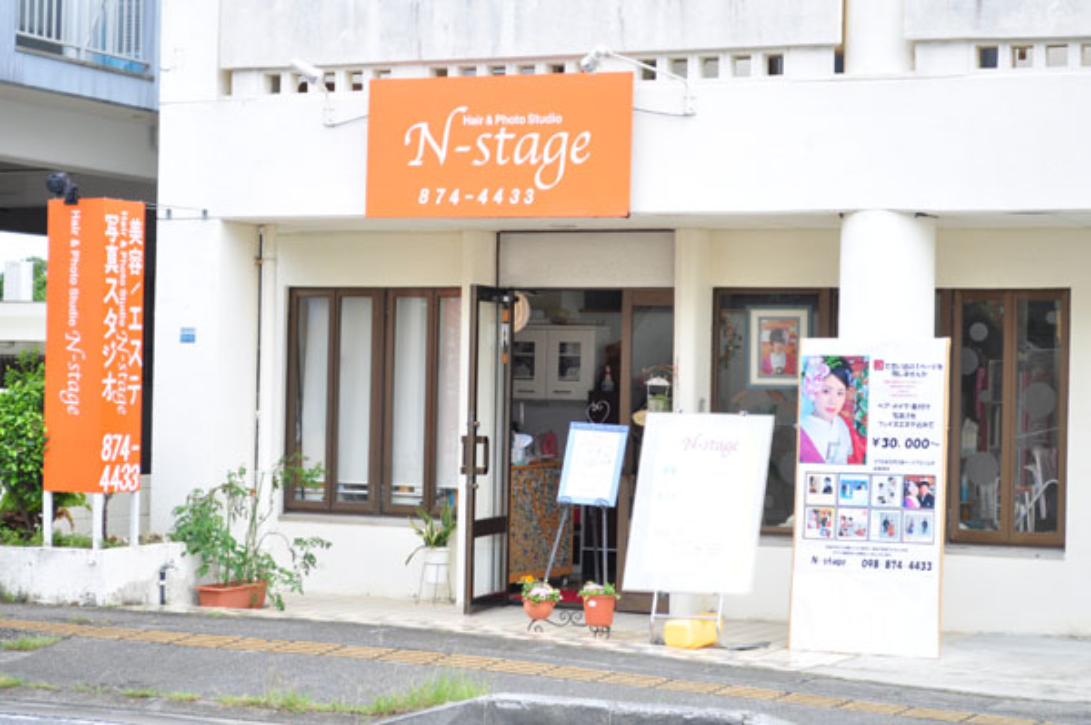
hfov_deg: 24.6
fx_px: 2498
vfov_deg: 16.5
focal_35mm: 82
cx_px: 546
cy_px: 362
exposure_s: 1/200
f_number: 7.1
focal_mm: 55
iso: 200
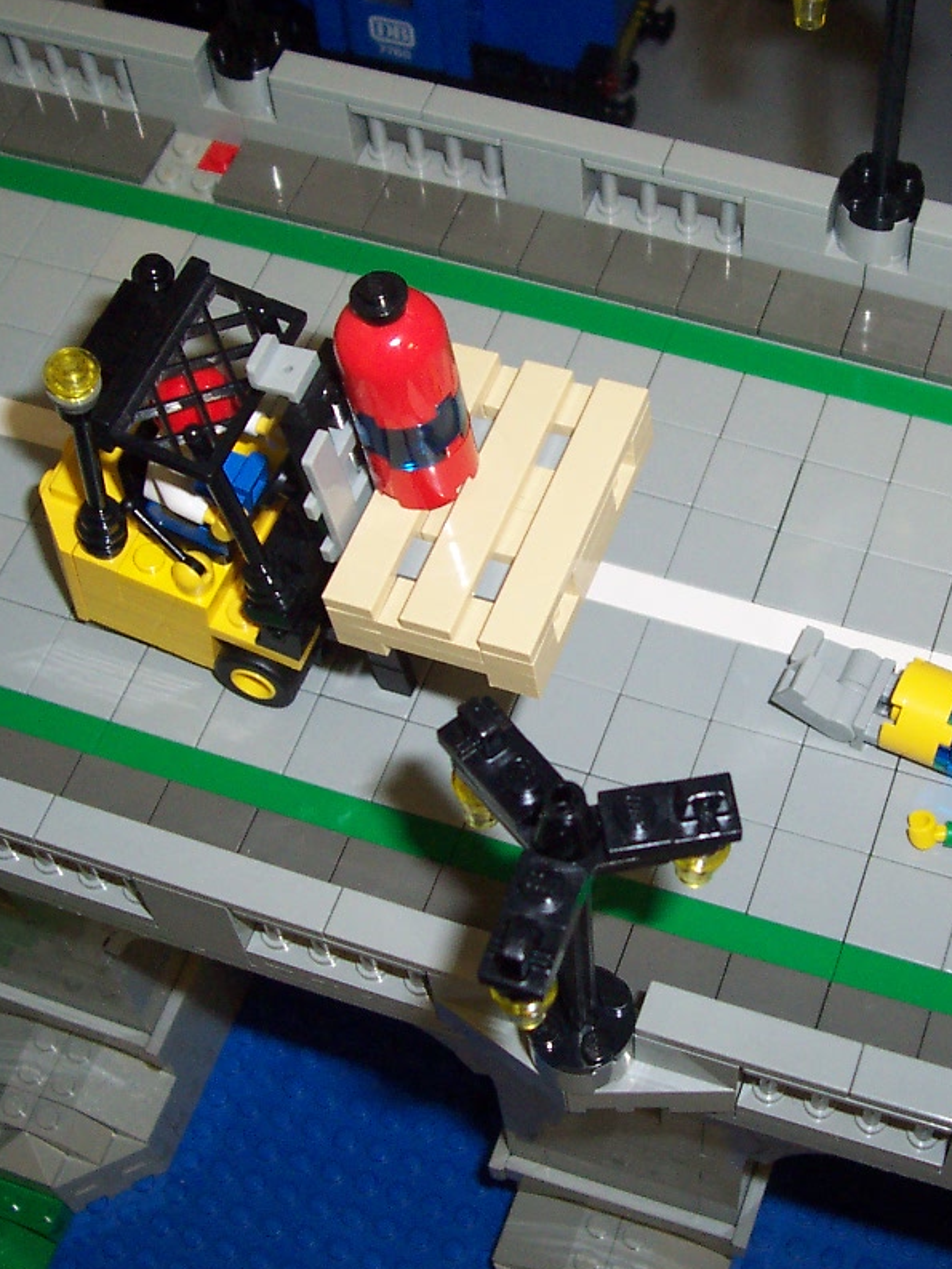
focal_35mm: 56
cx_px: 666
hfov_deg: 25.9
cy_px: 640
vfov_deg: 34.3
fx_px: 2053
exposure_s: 1/60
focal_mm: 5.6
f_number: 2.8
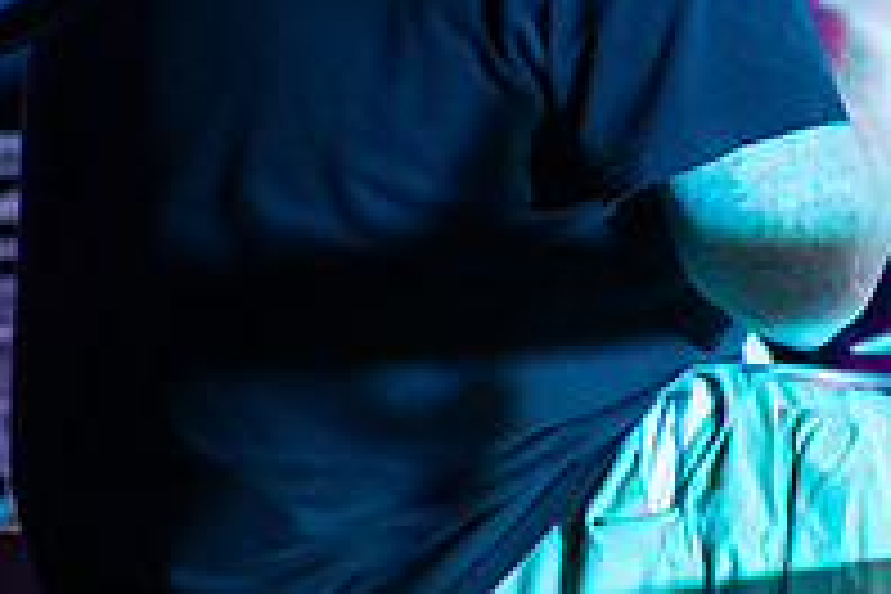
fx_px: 8365
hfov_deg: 6.1
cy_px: 167
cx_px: 459
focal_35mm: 338
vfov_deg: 4.1
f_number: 2.8
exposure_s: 1/250
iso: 4000
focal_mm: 90
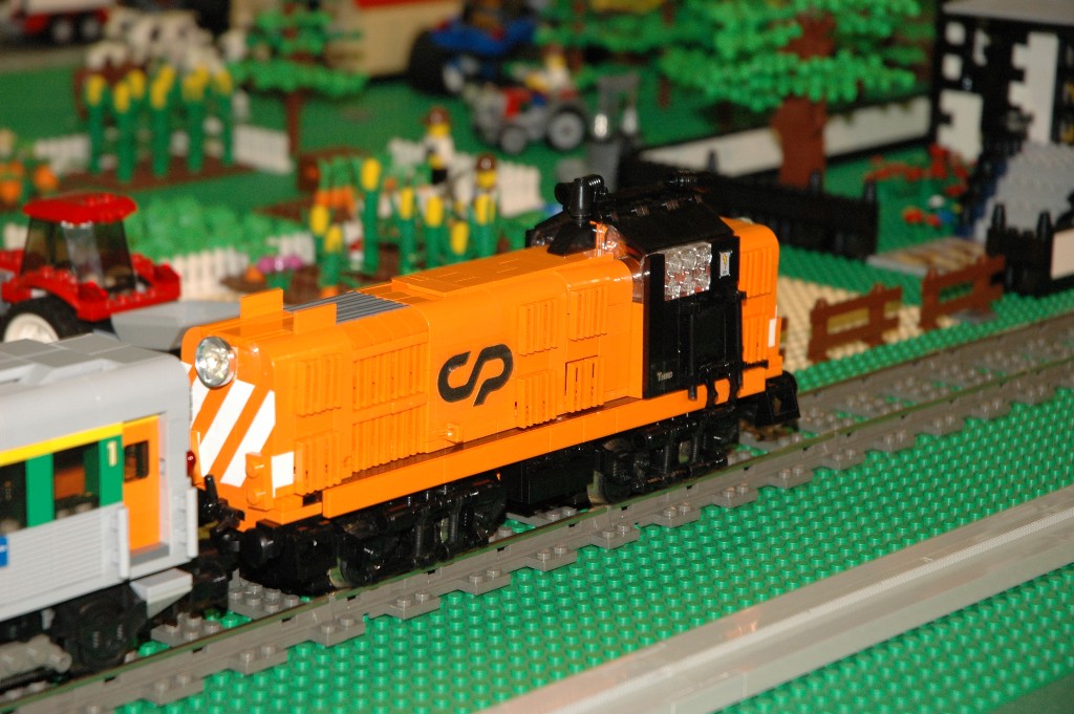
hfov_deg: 19.5
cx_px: 537
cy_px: 357
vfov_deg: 13.0
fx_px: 3130
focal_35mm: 105
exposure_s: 1/25
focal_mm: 70
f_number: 6.3
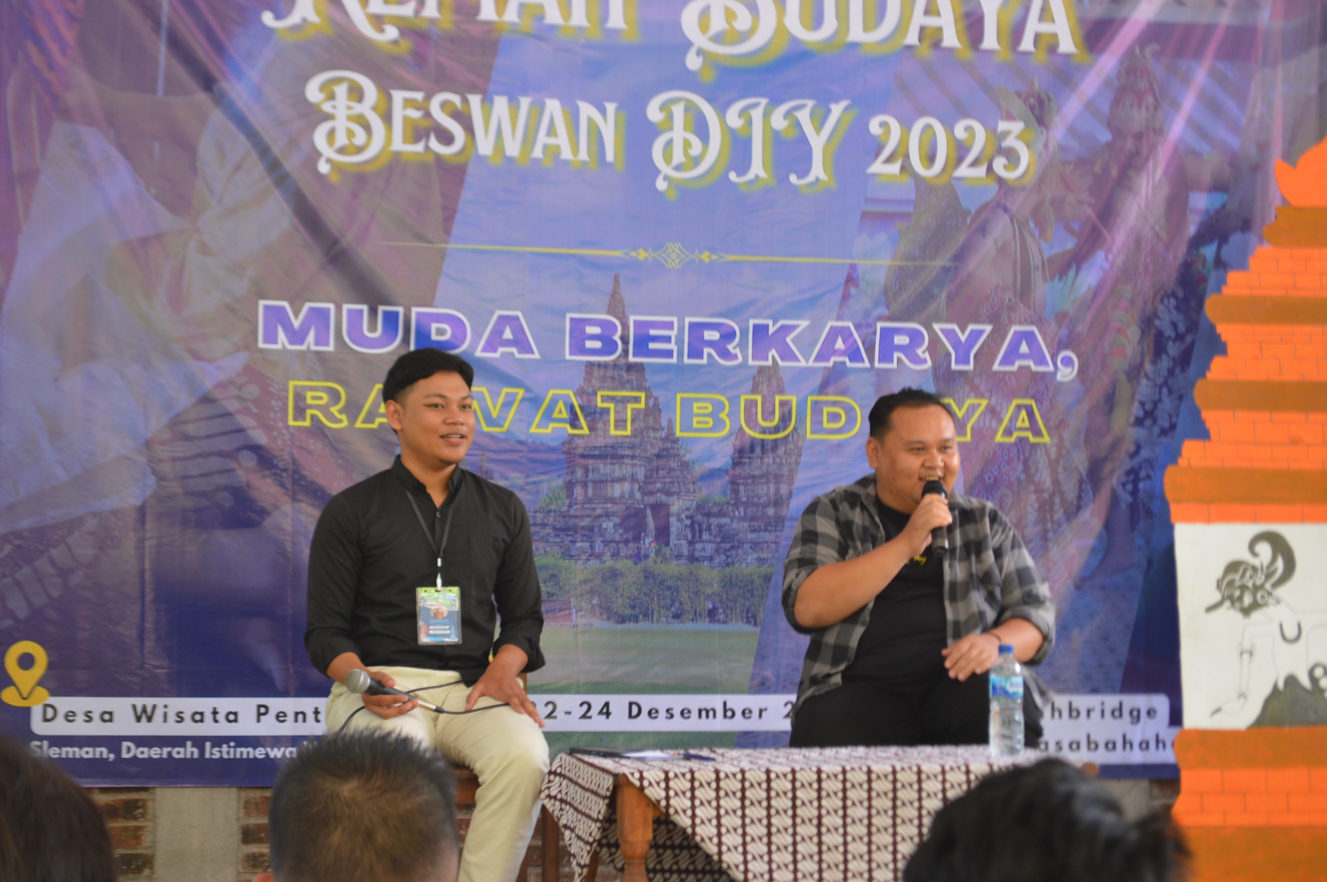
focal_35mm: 75
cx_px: 664
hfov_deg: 27.0
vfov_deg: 18.1
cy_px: 441
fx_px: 2762
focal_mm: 50
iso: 500
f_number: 5.6
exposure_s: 1/15
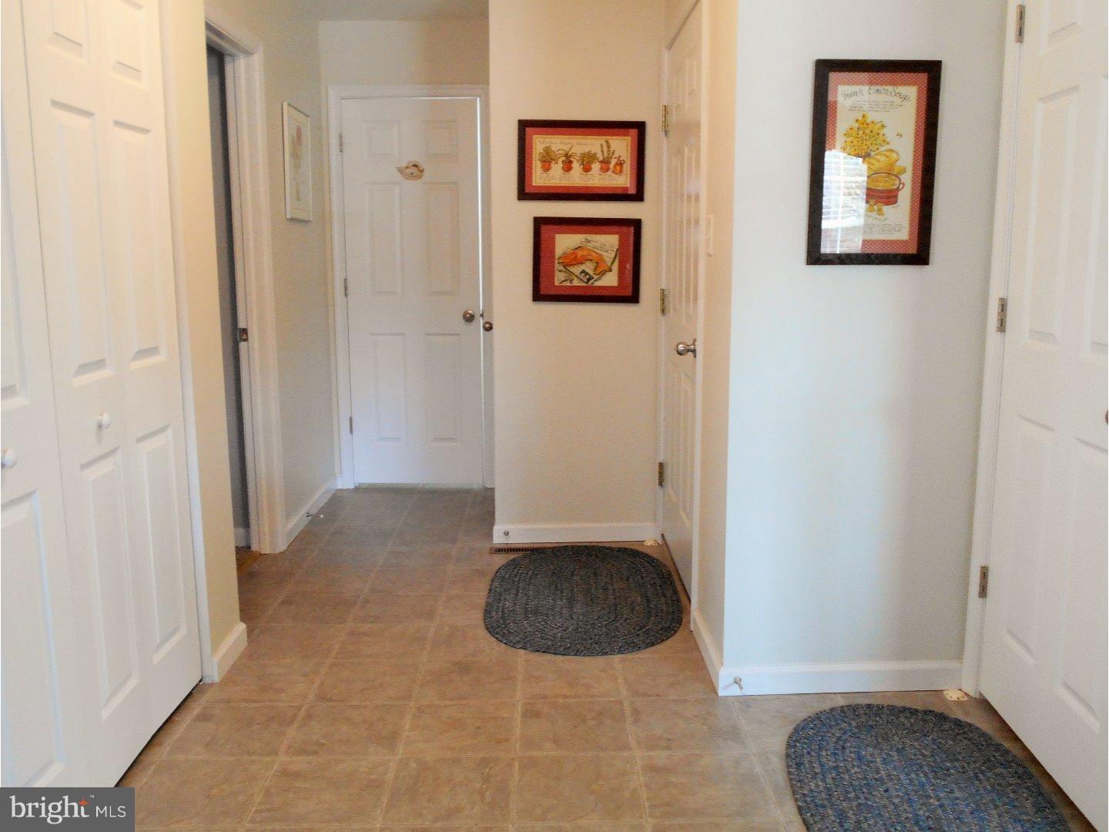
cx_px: 554
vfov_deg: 49.7
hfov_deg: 63.4
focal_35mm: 28
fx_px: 897
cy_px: 416
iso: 250
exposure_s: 1/30
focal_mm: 5.1
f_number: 3.4
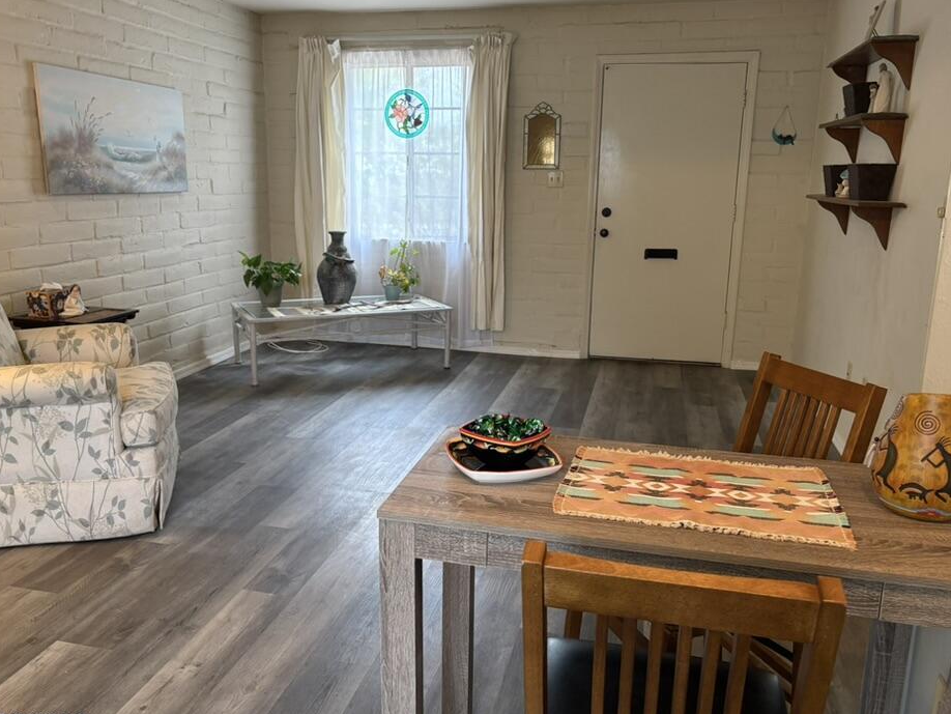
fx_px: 797
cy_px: 361
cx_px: 455
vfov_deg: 48.2
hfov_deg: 61.6
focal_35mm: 29
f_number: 1.6
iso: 160
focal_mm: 5.96
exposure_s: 1/60
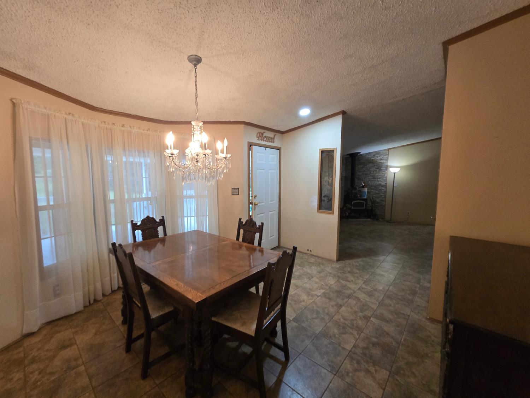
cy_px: 199
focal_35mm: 13
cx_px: 265
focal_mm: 2.2
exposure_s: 1/60
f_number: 2.2
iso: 250
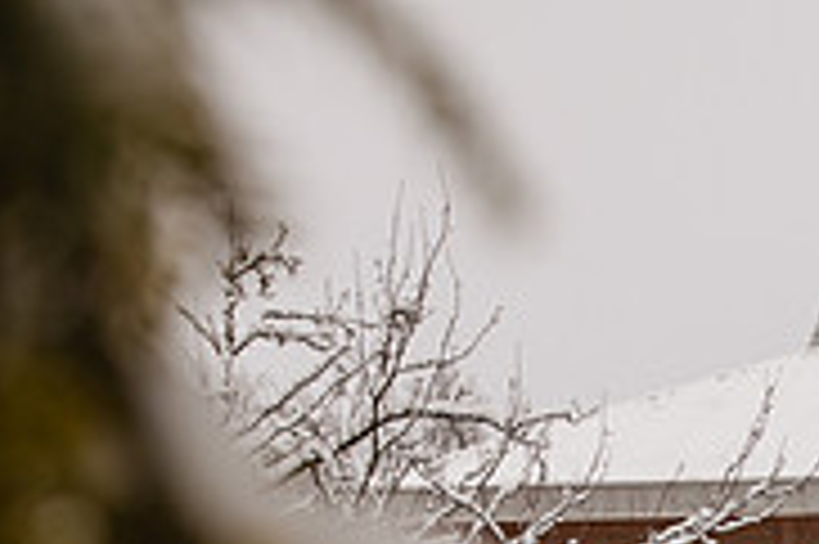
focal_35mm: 102
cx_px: 972
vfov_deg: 12.8
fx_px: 2318
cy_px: 798
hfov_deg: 19.0
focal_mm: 32
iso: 200
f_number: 5
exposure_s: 1/500
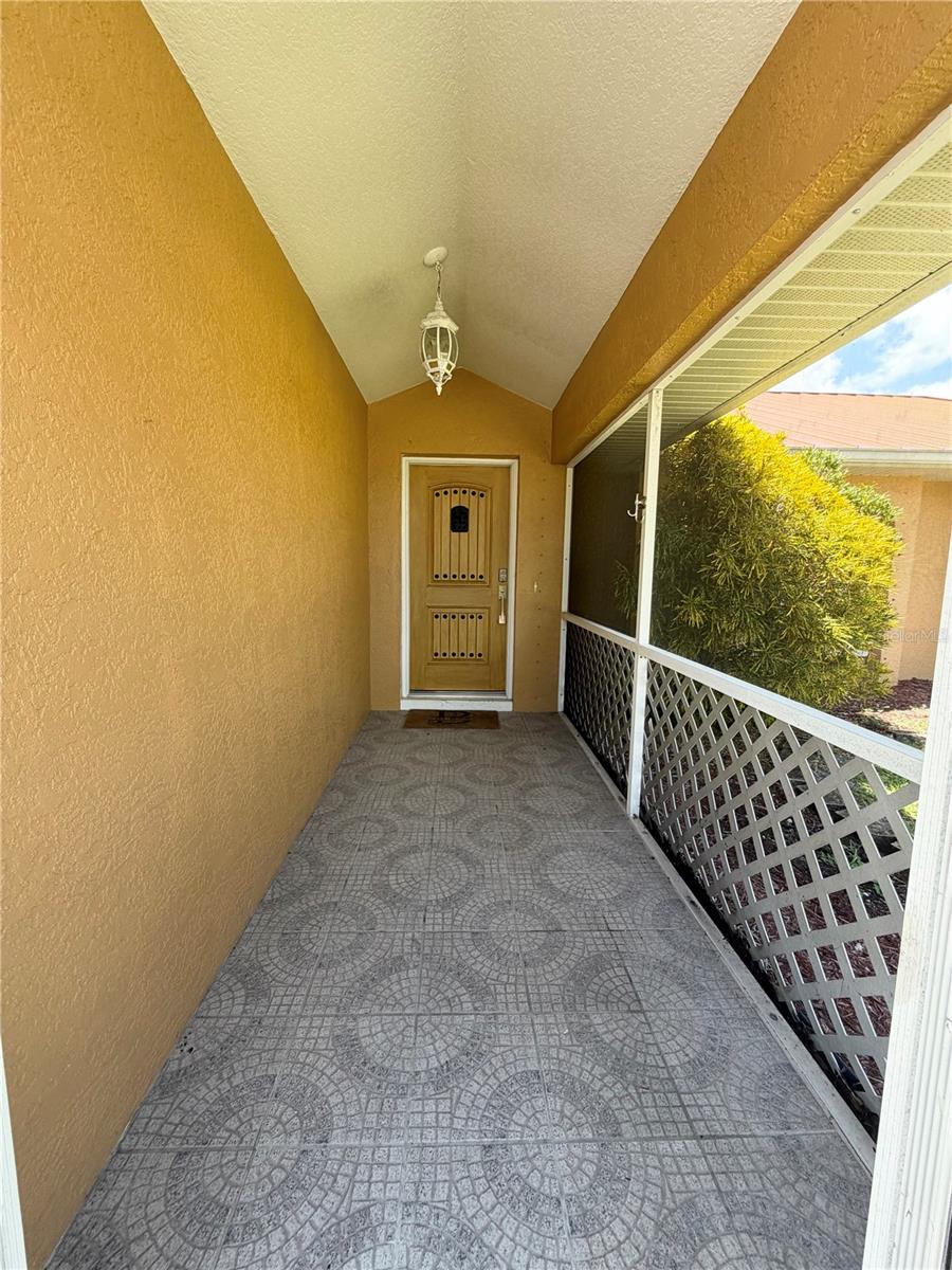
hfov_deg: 85.7
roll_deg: -0.8
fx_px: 513
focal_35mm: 14
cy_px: 635
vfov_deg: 102.1
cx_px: 476
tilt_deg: -6.5
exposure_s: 1/121
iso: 64
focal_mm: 2.22
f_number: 2.2
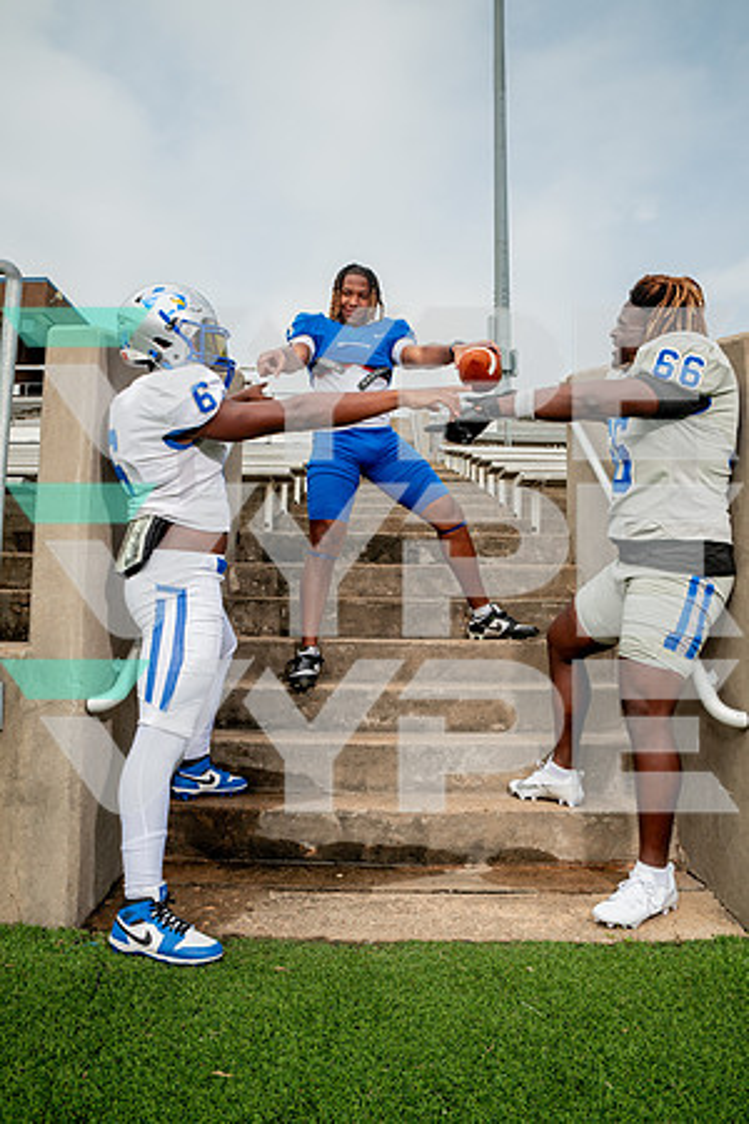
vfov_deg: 73.7
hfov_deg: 53.1
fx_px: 749
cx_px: 374
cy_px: 562
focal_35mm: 24
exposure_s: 1/400
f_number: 7.1
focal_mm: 24
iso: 125
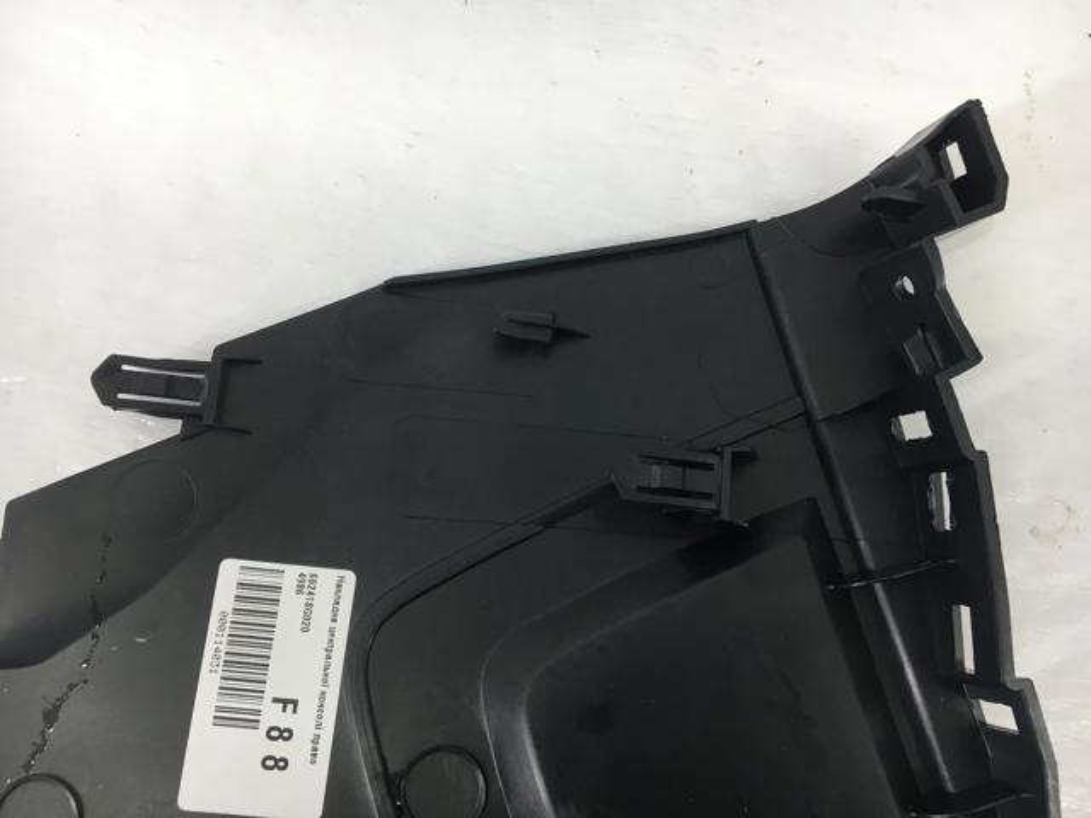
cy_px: 409
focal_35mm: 29
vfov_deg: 48.2
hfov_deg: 61.7
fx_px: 914
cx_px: 546
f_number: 2.2
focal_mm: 4.15
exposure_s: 1/33
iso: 25
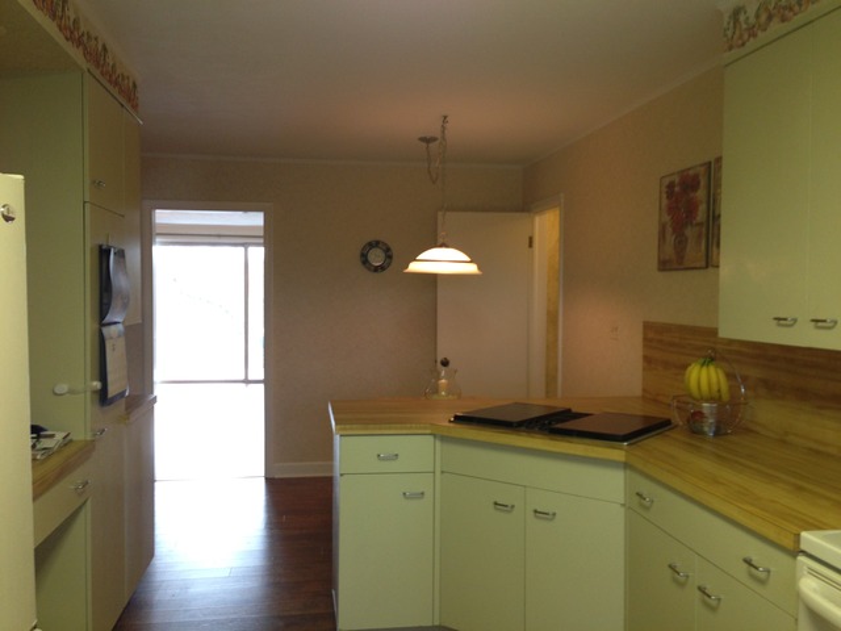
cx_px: 420
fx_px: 802
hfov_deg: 55.4
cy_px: 316
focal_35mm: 33
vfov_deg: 42.9
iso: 80
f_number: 2.4
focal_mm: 4.13
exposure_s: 1/20
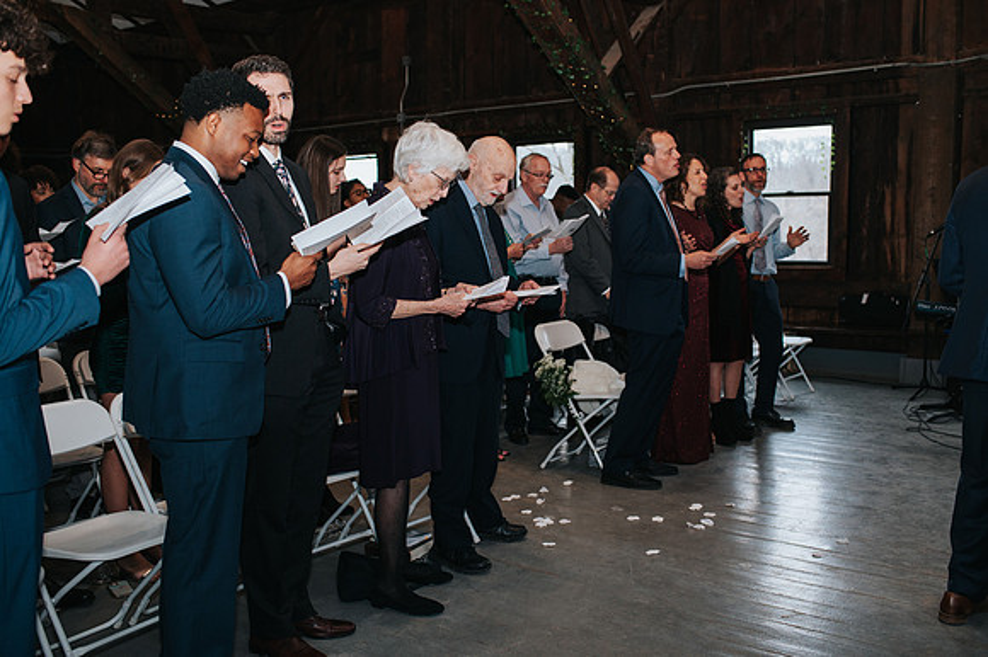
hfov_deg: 54.5
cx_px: 494
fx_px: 960
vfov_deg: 37.8
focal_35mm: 35
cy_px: 328
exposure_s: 1/160
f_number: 3.2
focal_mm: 35
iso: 1000
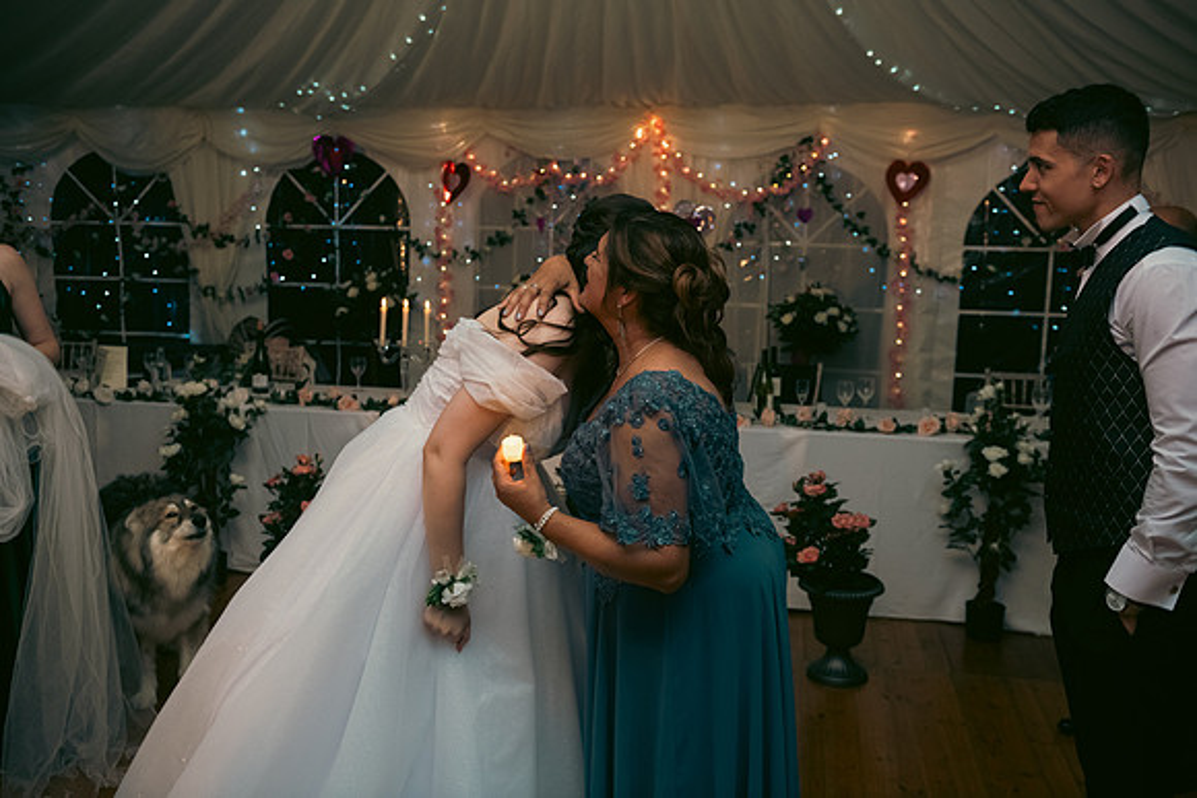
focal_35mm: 35
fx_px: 1164
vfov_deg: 37.9
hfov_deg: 54.4
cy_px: 399
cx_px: 598
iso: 800
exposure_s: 1/160
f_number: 3.5
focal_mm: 35
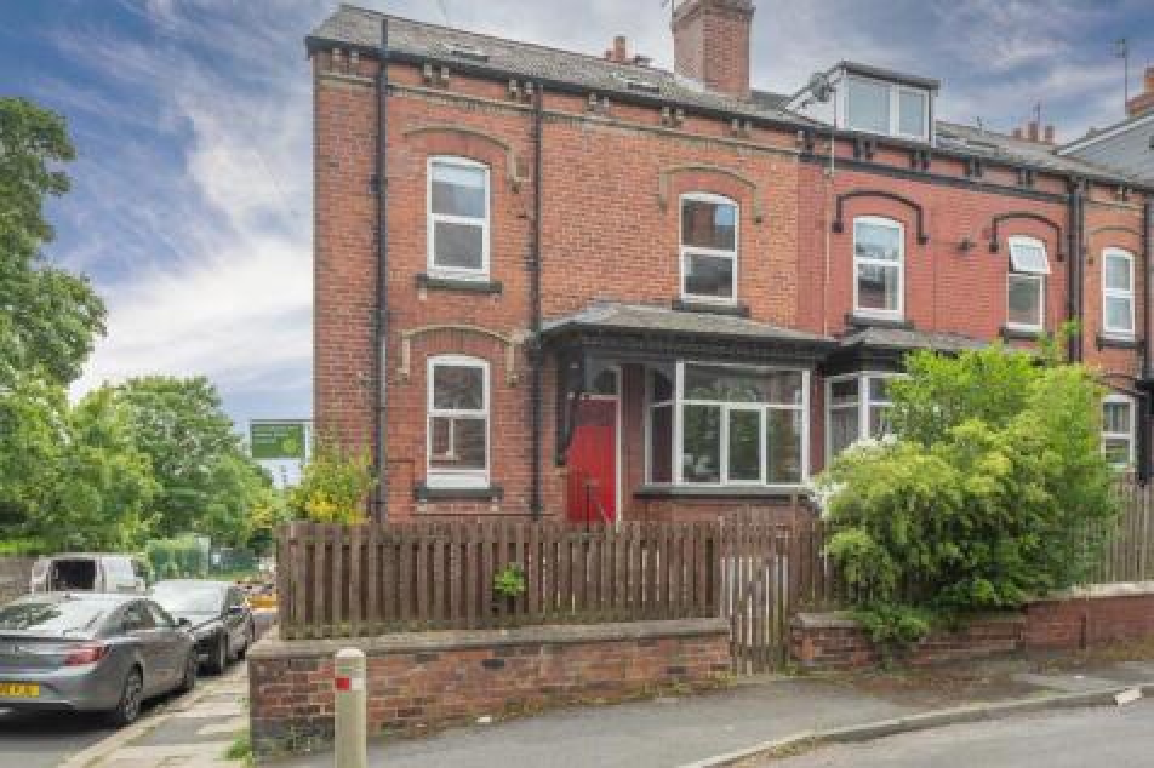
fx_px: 961
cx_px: 577
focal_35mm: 30
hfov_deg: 61.9
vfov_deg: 43.6
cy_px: 384
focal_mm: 30
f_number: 8
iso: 200
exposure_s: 1/200
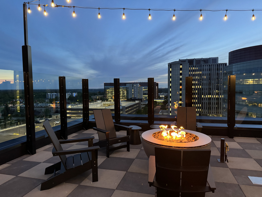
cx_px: 131
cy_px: 98
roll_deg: +0.9
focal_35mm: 24
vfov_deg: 56.8
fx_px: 182
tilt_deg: -4.4
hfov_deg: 71.6
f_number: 1.78
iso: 640
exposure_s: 1/60
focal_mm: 6.76
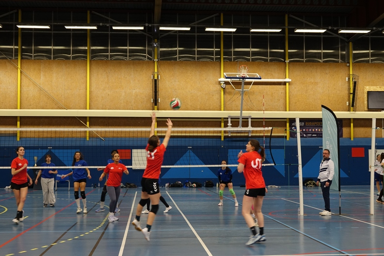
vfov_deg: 26.0
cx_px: 192
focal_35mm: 52
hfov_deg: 38.2
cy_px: 128
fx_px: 555
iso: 640
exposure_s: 1/60
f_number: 3.2
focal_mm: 18.92
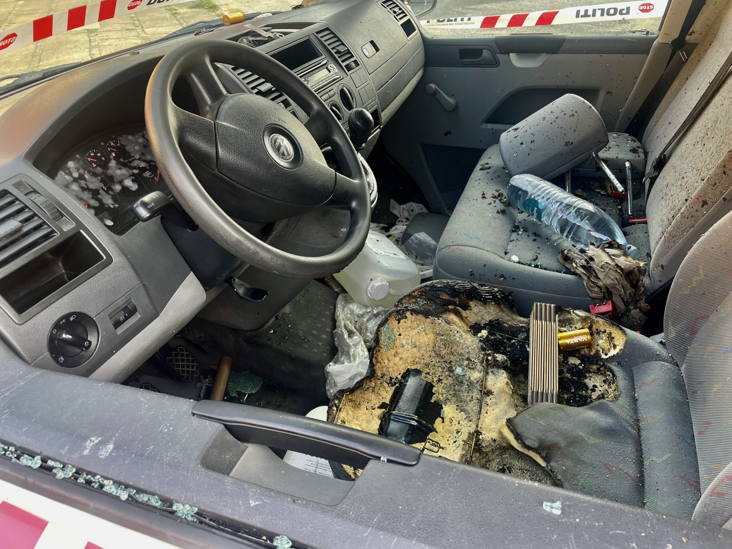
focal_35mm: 26
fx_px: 550
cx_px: 366
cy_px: 274
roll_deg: +2.6
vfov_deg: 53.1
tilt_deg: -32.2
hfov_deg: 67.3
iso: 100
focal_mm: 4.2
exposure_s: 1/121
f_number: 1.6
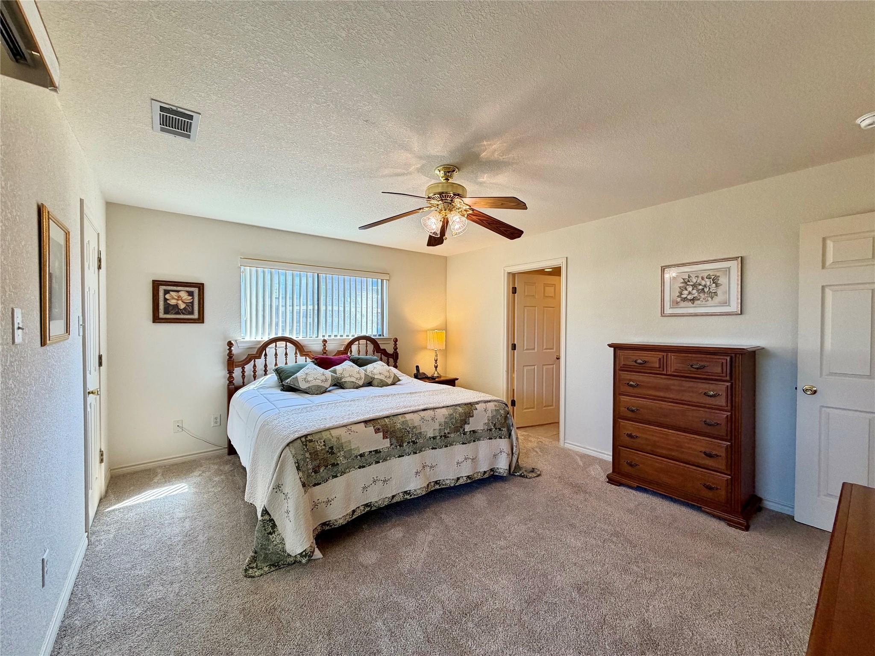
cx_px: 438
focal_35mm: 14
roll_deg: +0.1
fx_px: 354
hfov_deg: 102.1
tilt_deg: -0.4
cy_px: 328
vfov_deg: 85.7
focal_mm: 2.22
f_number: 2.2
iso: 100
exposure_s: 1/120
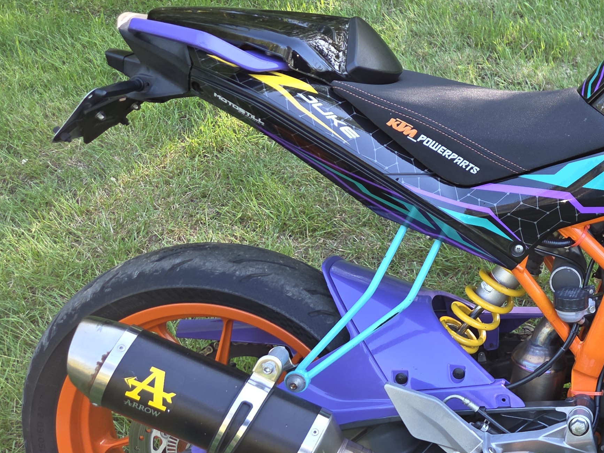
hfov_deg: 32.7
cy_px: 221
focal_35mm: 53
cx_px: 629
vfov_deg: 27.5
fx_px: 925
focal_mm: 5.4
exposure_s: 1/60
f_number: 1.8
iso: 25
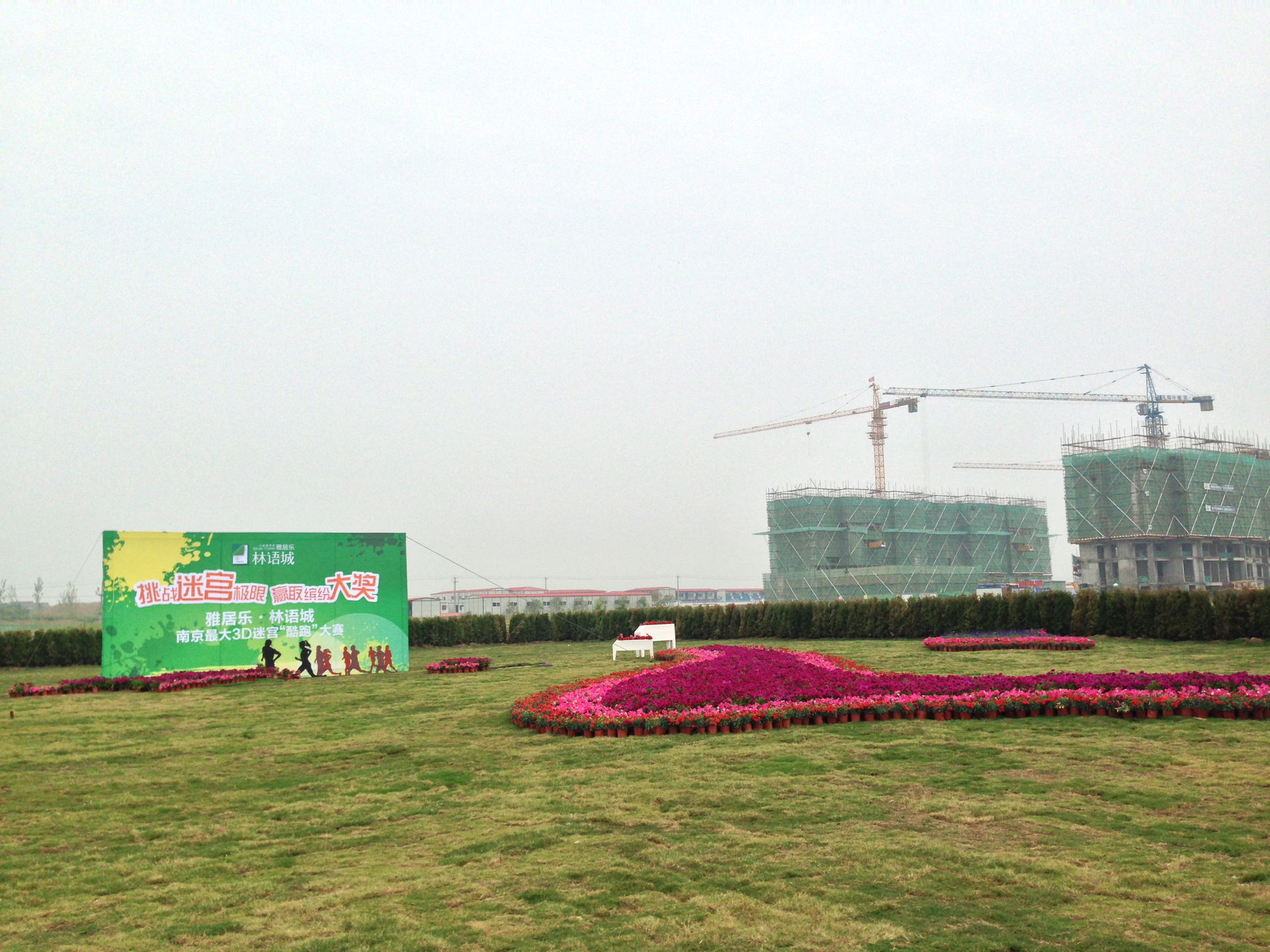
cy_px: 476
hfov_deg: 55.4
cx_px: 635
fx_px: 1211
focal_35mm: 33
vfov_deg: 42.9
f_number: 2.4
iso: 50
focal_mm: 4.12
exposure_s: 1/2262
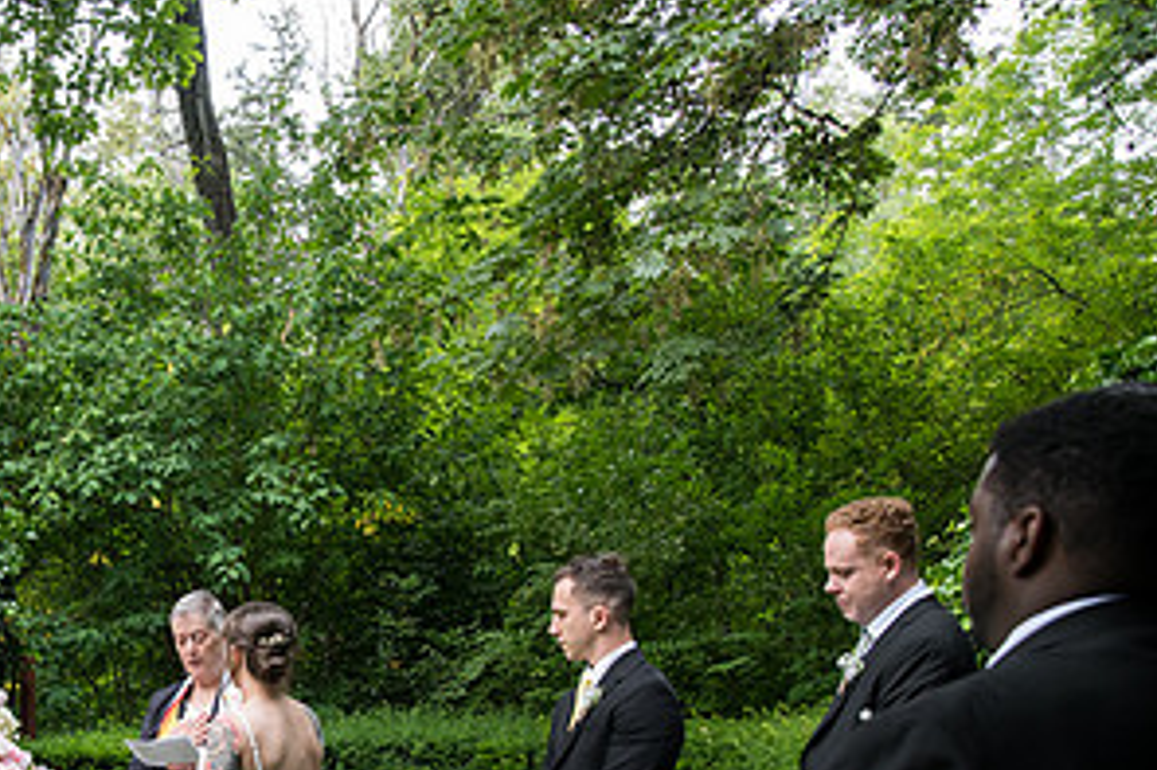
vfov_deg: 27.5
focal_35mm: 47
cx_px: 168
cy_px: 706
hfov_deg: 39.6
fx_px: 1510
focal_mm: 24
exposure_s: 1/400
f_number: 4
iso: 1000
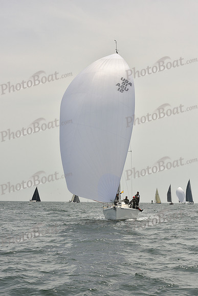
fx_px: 618
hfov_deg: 18.2
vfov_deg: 27.0
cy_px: 148
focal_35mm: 75
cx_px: 99
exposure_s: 1/1600
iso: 400
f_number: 10
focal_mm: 75
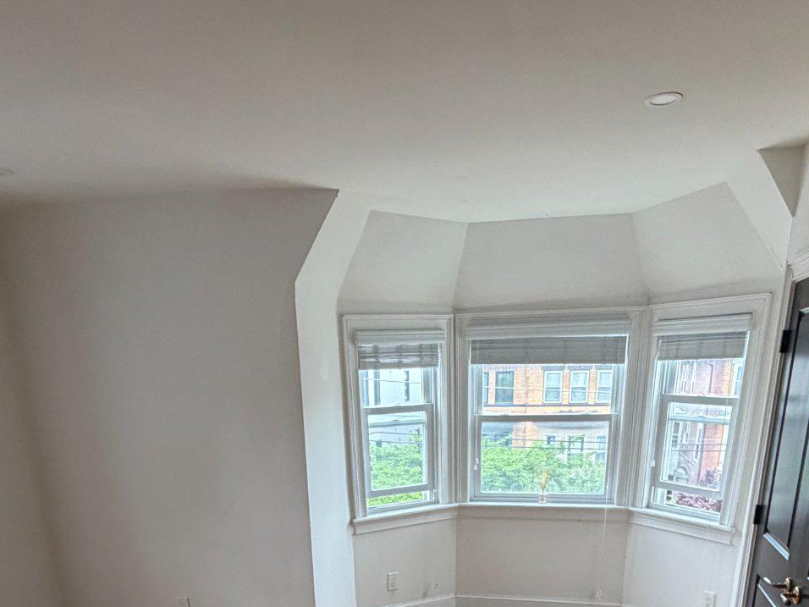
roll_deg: +1.2
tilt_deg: -20.2
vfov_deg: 40.1
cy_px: 628
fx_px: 701
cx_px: 411
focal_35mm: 30
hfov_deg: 60.0
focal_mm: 2.22
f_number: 2.2
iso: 320
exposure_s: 1/116
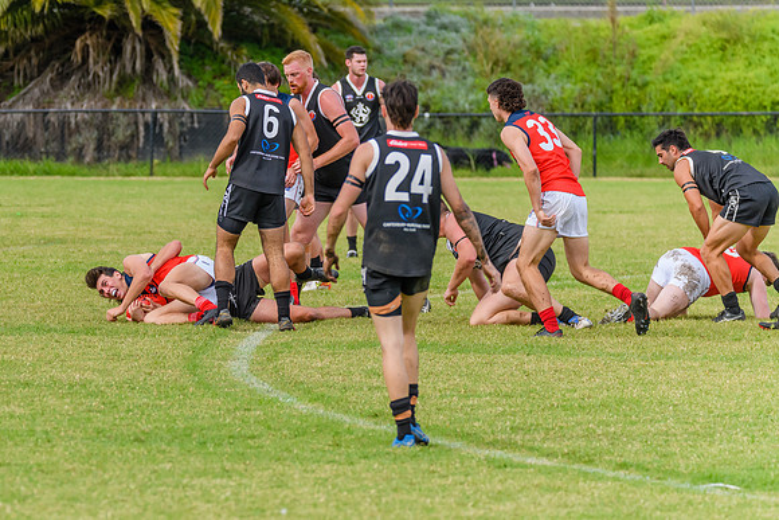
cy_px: 243
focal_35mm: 396
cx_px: 189
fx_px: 8577
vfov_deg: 3.5
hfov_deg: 5.2
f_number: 5.6
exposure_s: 1/2000
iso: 1000
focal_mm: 260
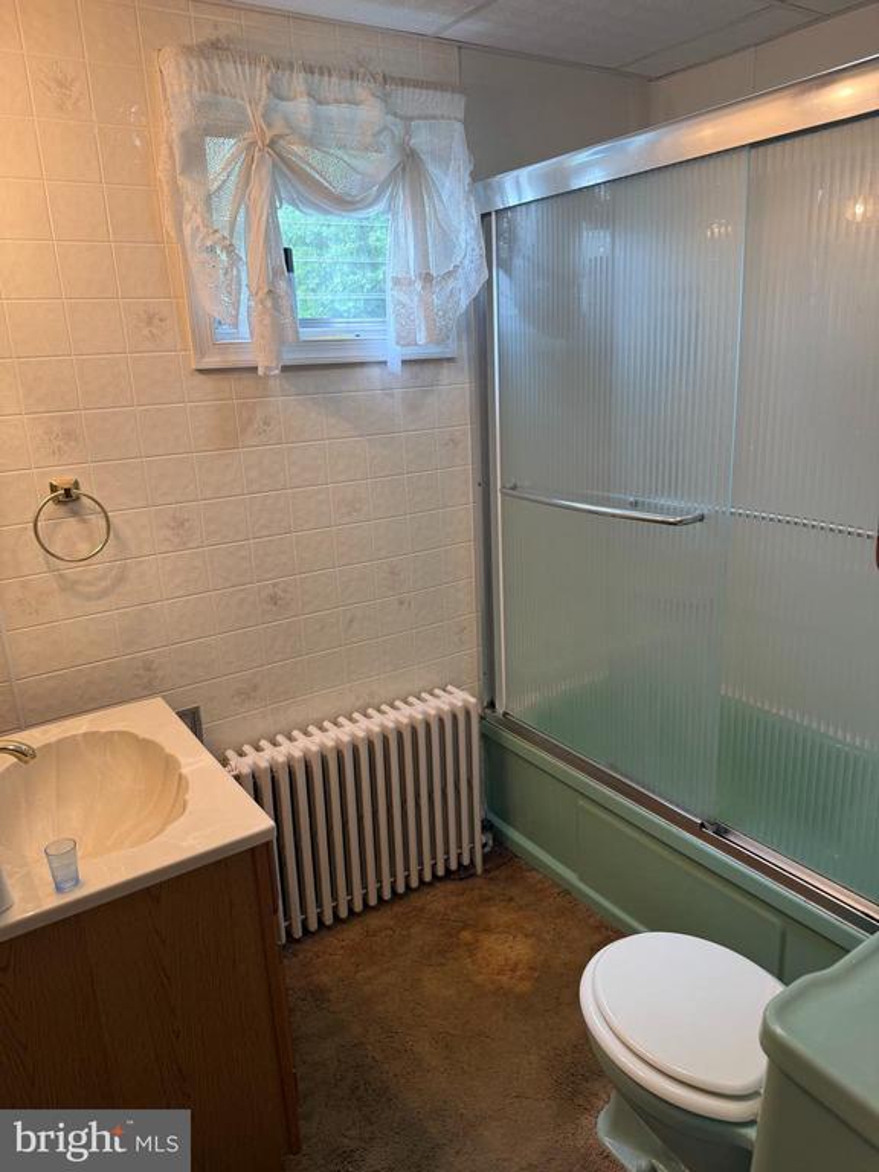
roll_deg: +2.9
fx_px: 813
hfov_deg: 56.8
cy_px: 586
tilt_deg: -16.1
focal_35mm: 24
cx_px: 440
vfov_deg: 71.6
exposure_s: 1/60
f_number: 1.78
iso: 125
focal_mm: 6.76
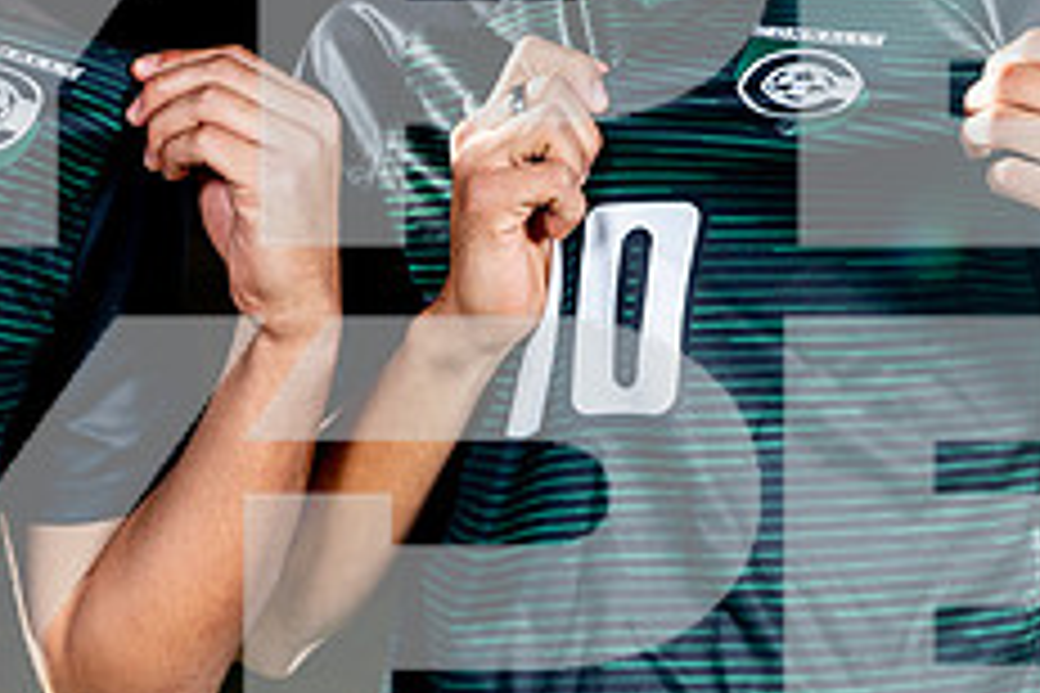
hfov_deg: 19.6
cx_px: 171
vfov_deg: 13.1
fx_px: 2975
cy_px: 11
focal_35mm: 103
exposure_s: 1/125
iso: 100
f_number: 5.6
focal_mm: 41
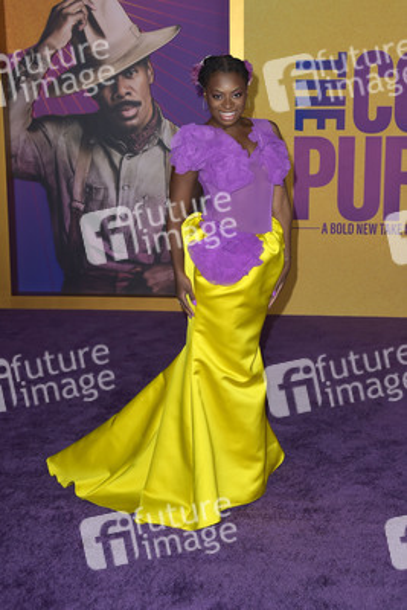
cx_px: 204
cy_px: 305
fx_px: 847
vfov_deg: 39.6
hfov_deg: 27.0
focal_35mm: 50
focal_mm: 50
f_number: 6.3
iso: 320
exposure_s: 1/250
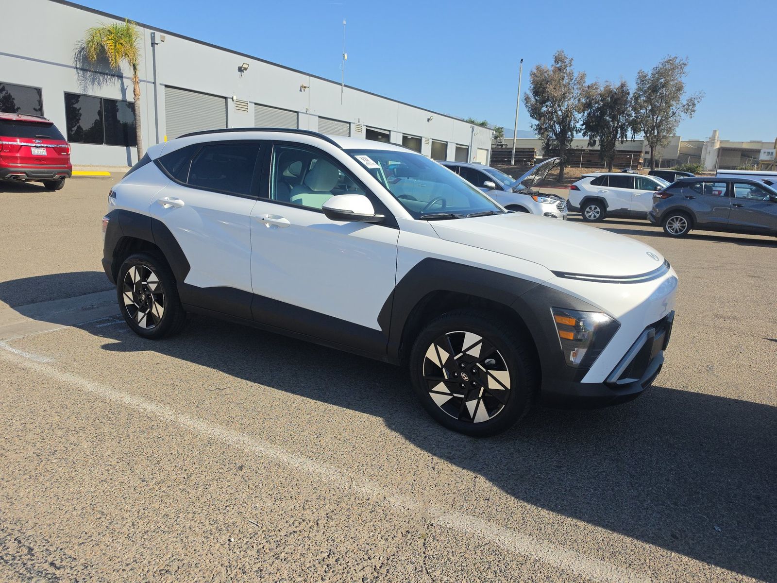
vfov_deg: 58.9
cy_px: 292
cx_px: 388
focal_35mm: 23
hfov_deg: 73.9
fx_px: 516
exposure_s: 1/6806
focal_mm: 6.5
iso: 64
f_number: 1.4
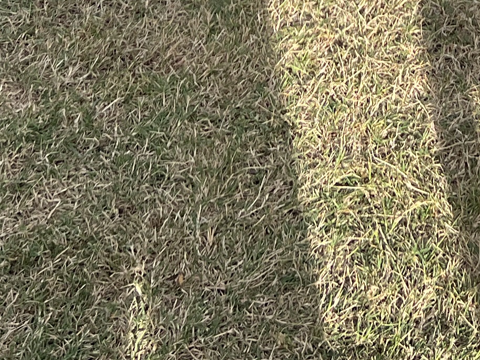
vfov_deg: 11.7
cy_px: -325
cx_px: 311
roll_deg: -2.2
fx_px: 1595
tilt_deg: -31.5
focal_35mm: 115
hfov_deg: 17.1
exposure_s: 1/1779
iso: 50
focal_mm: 5.7
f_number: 1.5
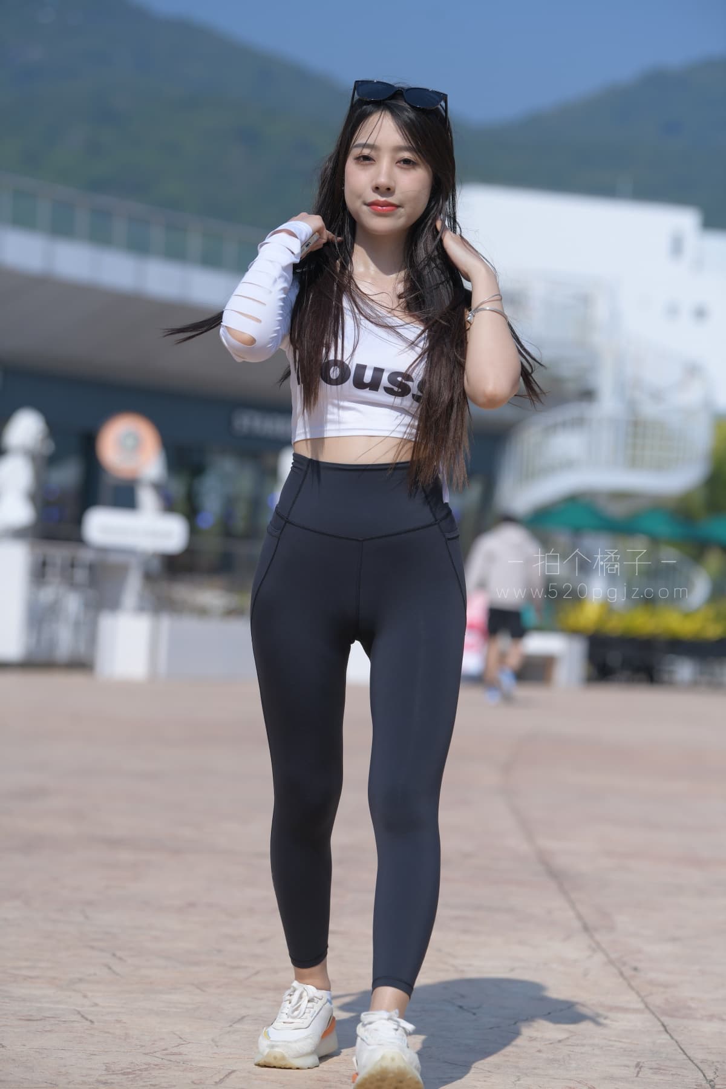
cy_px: 544
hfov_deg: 11.0
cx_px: 363
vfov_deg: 16.4
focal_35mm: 125
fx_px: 3781
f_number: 4
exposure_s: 1/2000
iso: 110
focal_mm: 125
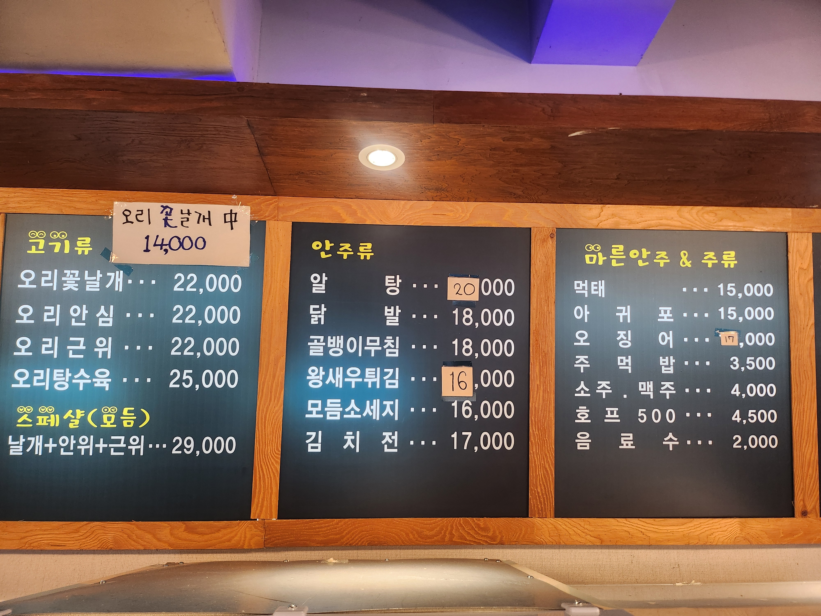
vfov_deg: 56.8
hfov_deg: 71.6
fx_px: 569
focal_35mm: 24
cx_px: 410
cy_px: 308
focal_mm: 5
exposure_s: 1/120
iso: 320
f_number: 1.8
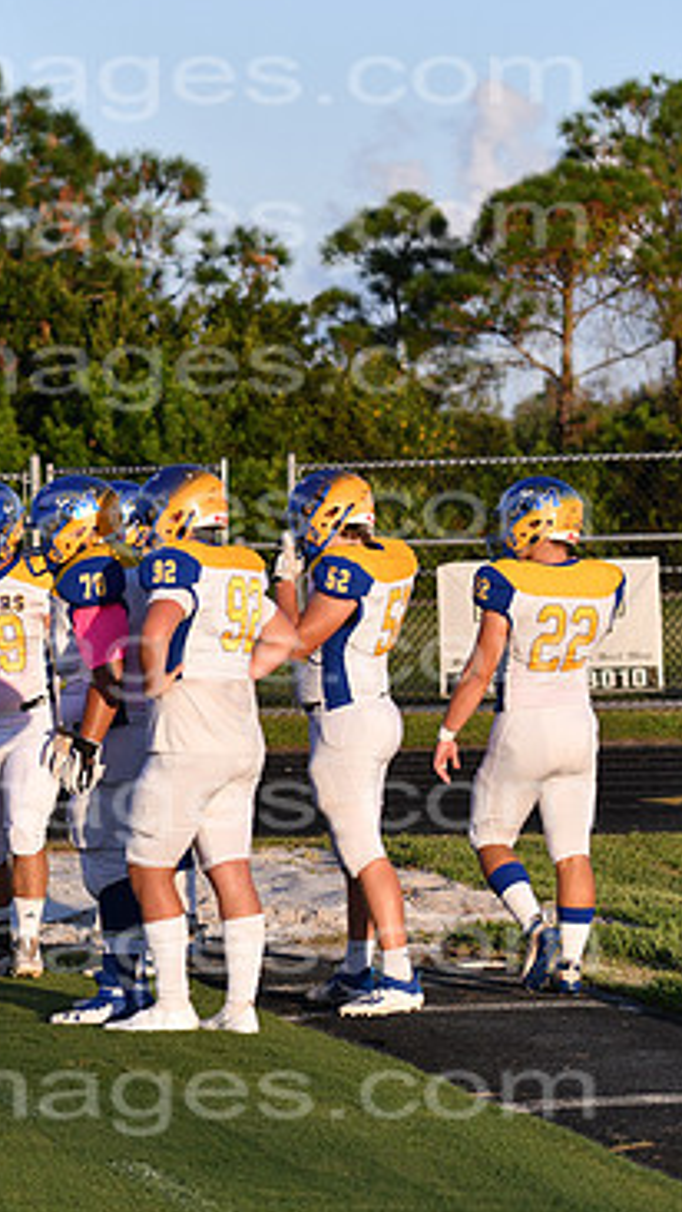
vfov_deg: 10.6
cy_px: 588
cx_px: -152
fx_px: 6555
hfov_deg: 5.9
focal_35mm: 204
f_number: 4
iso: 400
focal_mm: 82
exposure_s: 1/4000
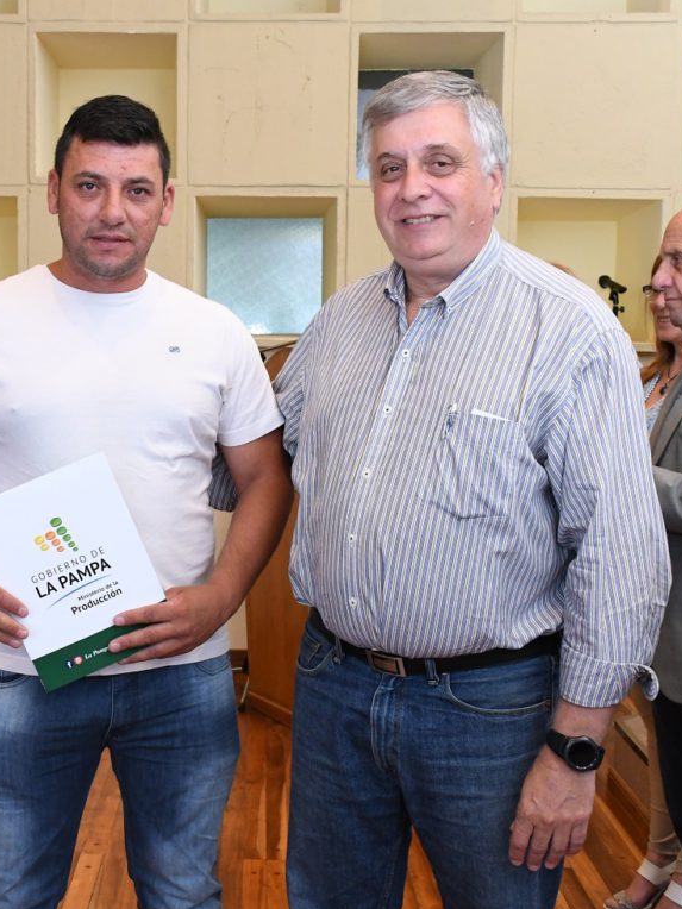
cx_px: 205
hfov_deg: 27.3
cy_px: 463
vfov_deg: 36.2
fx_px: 1392
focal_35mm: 53
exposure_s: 1/200
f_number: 8
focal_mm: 24
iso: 3200
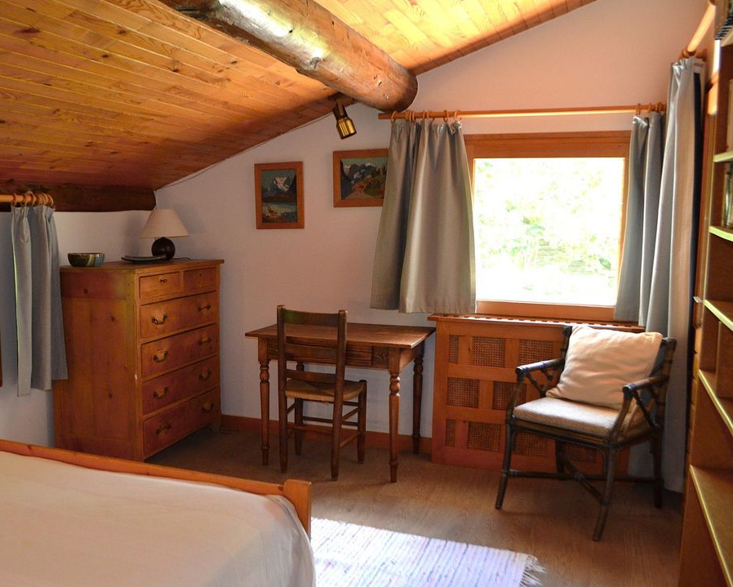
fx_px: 716
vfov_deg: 44.6
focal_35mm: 33
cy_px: 296
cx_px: 260
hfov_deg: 53.4
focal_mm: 18
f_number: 3.5
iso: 900
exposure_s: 1/60
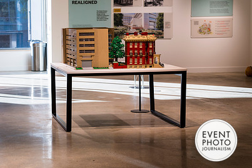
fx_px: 644
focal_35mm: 92
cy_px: 61
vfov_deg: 14.9
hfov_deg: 22.0
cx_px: 77
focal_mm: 64
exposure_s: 1/200
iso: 160
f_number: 4
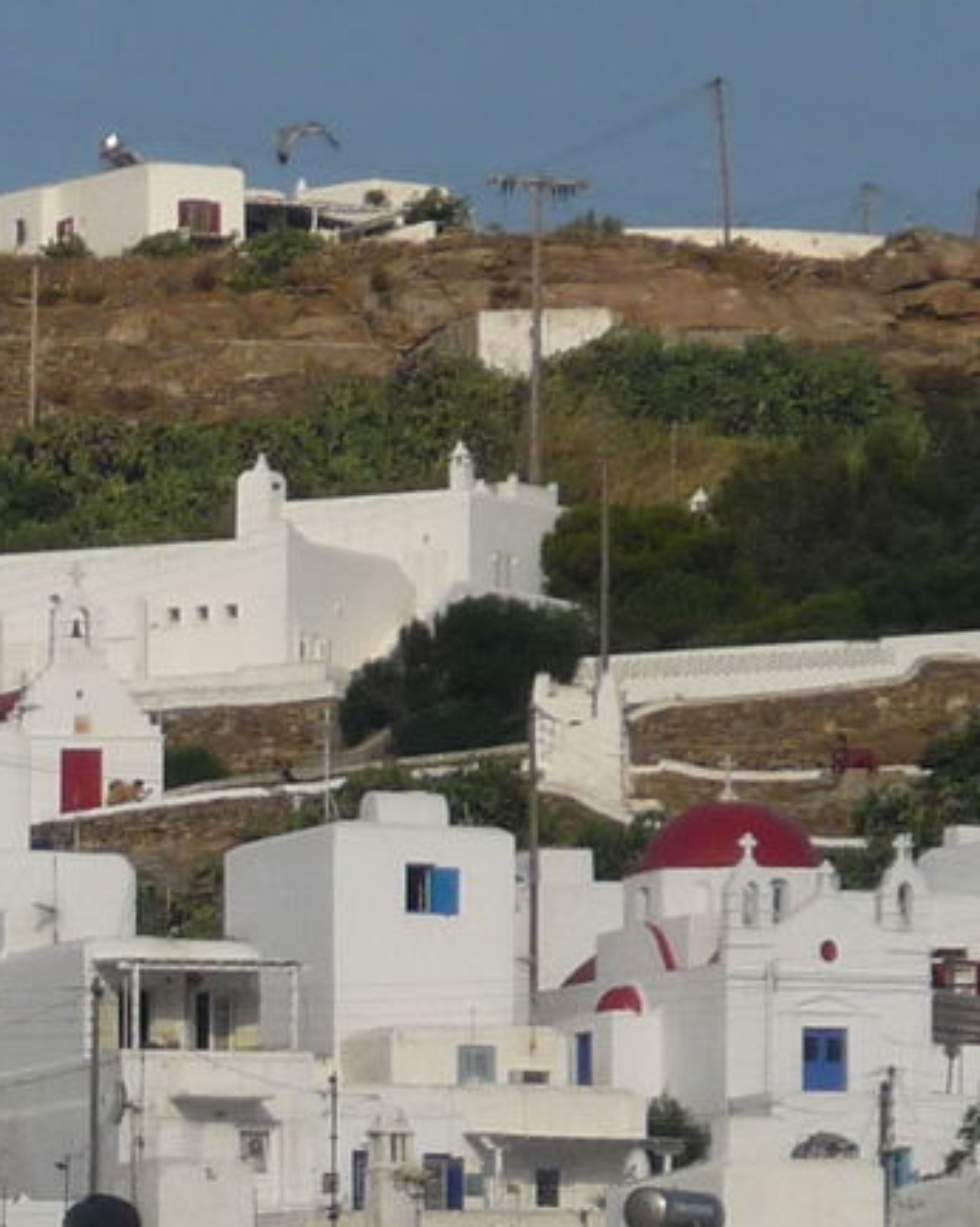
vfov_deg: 4.5
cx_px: -694
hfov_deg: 3.6
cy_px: 1479
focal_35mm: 433
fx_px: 15710
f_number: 5.1
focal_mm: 16.5
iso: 100
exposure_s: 1/800
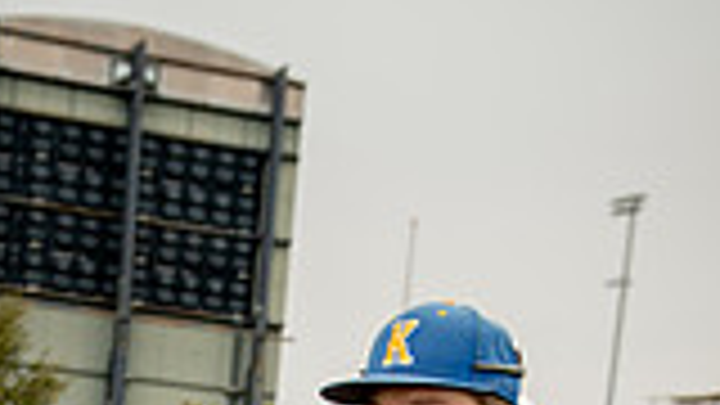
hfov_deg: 16.5
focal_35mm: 130
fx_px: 2482
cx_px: 230
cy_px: 999
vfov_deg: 8.5
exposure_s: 1/250
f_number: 5.6
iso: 200
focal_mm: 44
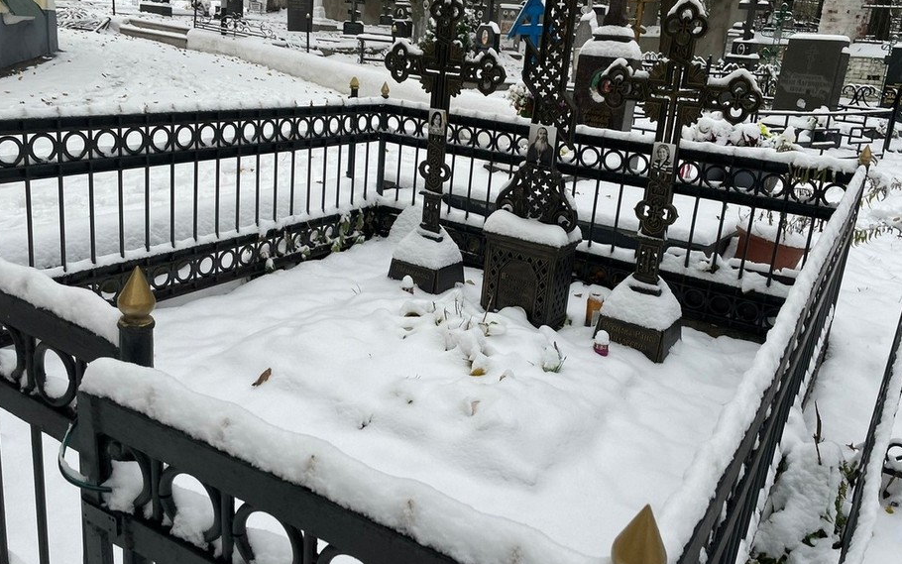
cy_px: 273
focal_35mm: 31
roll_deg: -4.9
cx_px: 470
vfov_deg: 40.6
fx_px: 762
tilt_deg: -15.3
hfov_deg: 61.2
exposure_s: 1/121
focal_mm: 4.2
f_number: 1.6
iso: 50
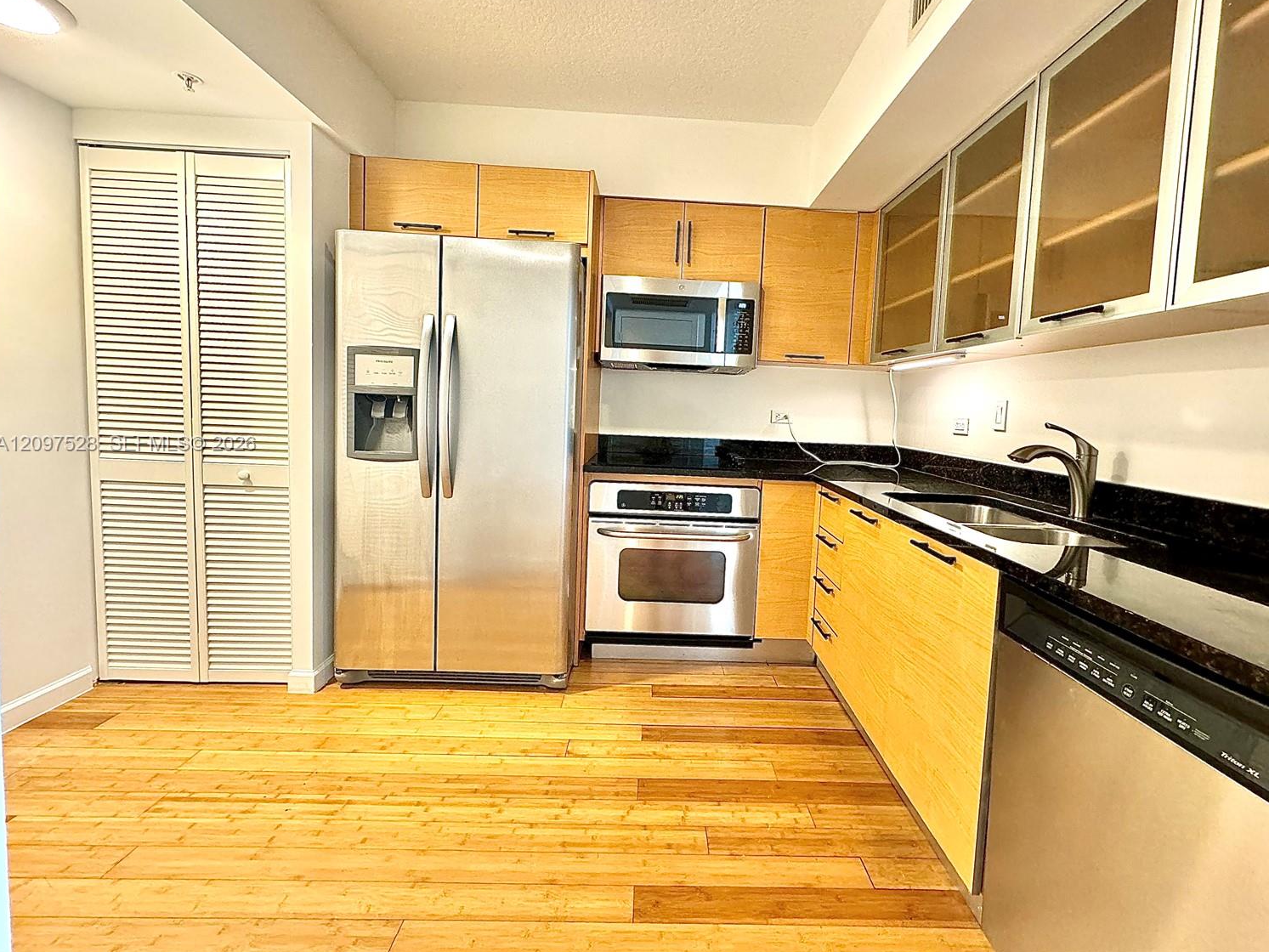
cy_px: 445
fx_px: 550
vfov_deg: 81.6
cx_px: 671
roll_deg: -3.1
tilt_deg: -4.8
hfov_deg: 98.1
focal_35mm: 15
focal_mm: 2.22
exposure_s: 1/60
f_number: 2.2
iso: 400
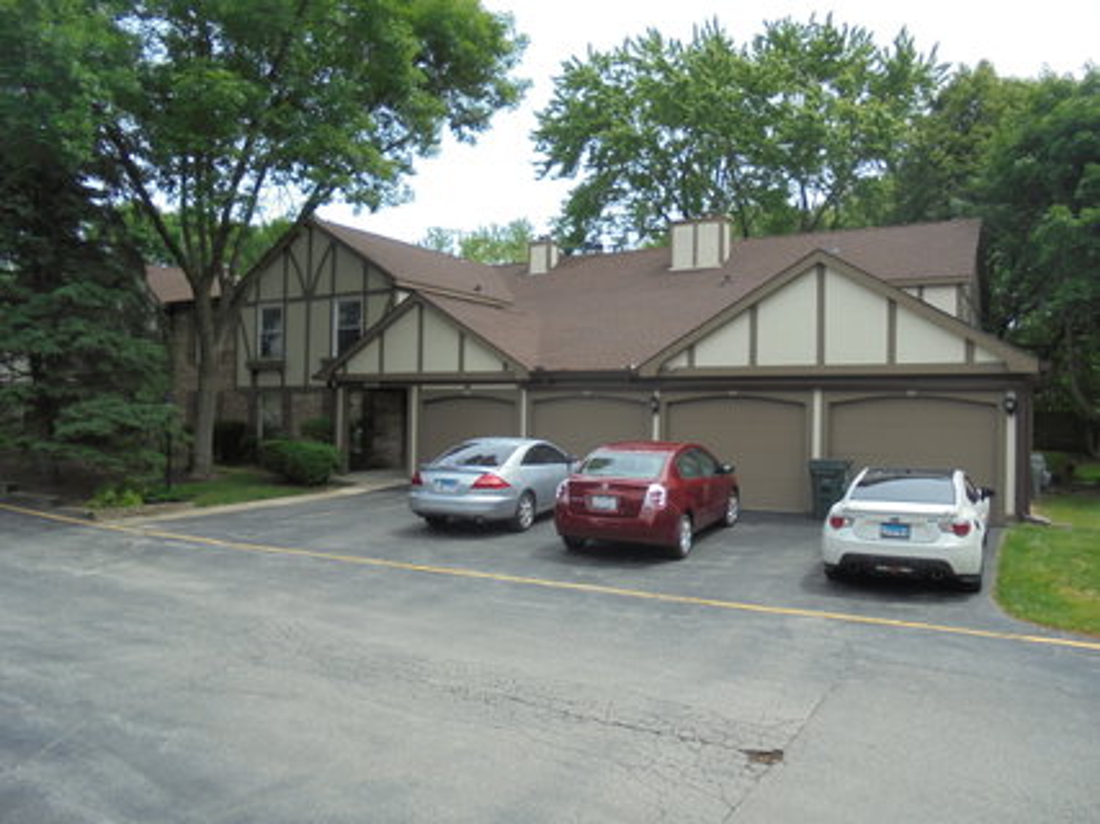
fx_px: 826
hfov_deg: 67.3
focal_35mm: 26
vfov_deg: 53.0
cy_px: 412
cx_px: 550
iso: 100
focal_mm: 4.6
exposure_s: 1/500
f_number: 3.5
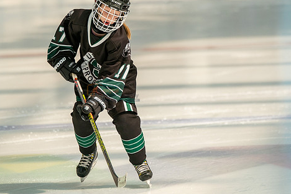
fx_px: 3511
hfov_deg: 4.7
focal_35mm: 434
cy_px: 78
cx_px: 125
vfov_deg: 3.2
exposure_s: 1/4000
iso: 1600
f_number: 3.5
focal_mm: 274
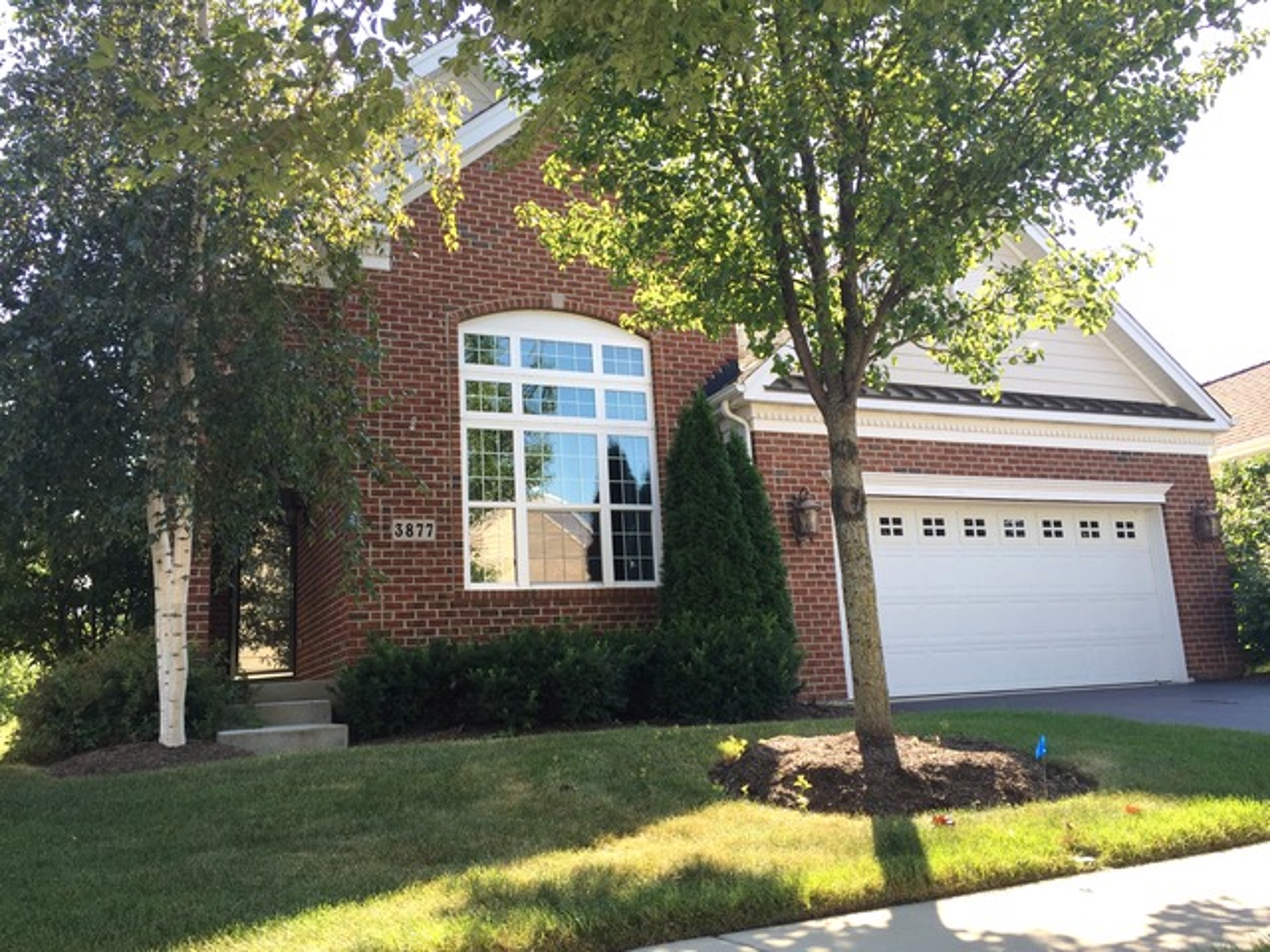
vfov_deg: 48.2
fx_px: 1064
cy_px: 476
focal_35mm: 29
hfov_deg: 61.7
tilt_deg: +12.2
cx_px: 635
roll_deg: +2.6
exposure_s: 1/380
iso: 32
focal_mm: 4.15
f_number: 2.2
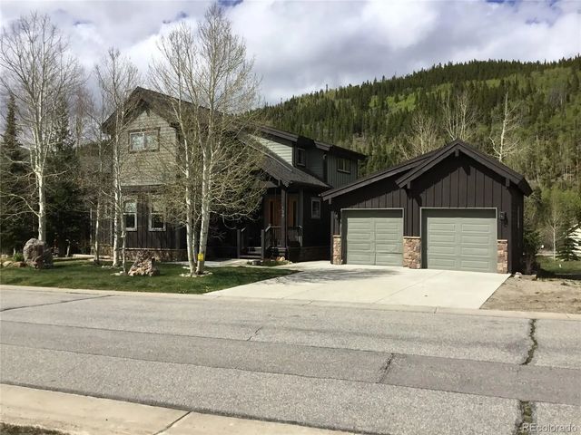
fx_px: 520
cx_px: 290
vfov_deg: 45.4
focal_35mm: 31
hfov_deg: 58.4
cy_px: 218
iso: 25
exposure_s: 1/1942
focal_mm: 3.3
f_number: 2.4
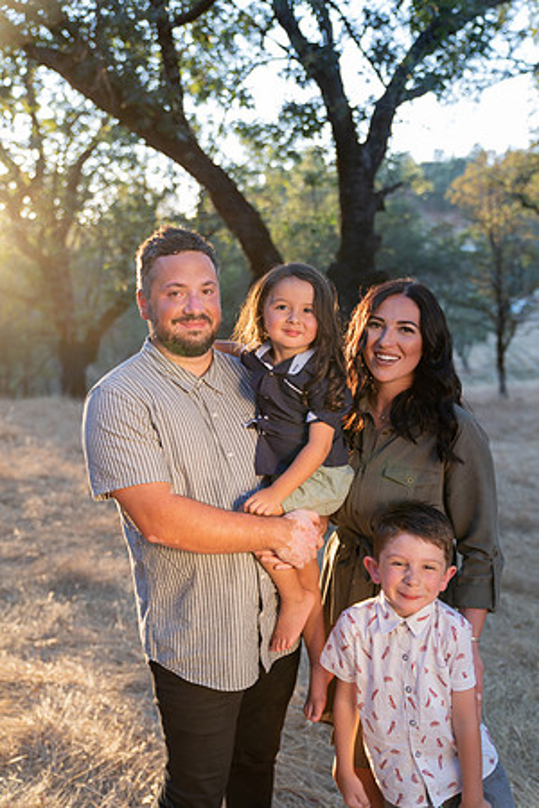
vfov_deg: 53.1
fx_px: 808
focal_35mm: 36
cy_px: 404
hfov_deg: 36.9
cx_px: 270
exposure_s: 1/125
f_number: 2.8
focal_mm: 36
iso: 200
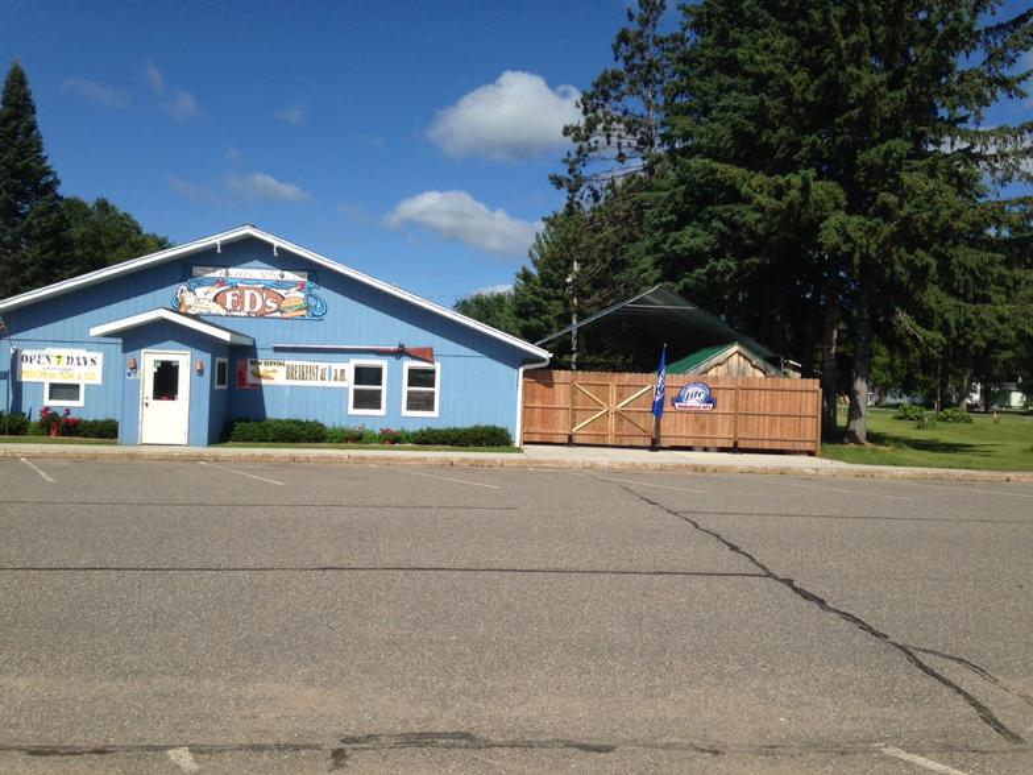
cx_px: 516
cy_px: 388
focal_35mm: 33
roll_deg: -1.7
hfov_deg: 55.4
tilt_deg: -1.4
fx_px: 985
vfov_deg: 42.9
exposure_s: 1/2262
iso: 50
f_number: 2.4
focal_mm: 4.12
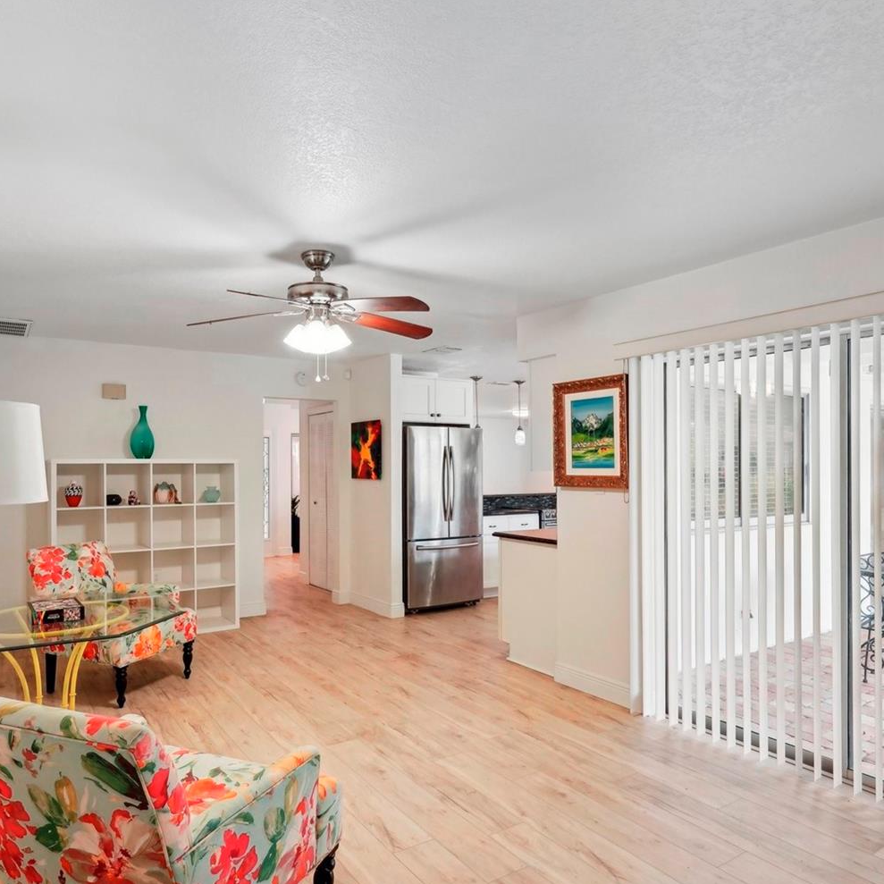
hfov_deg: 69.2
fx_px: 636
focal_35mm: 22
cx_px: 369
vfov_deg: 69.6
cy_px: 457
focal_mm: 16
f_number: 8
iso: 400
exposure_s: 1/13
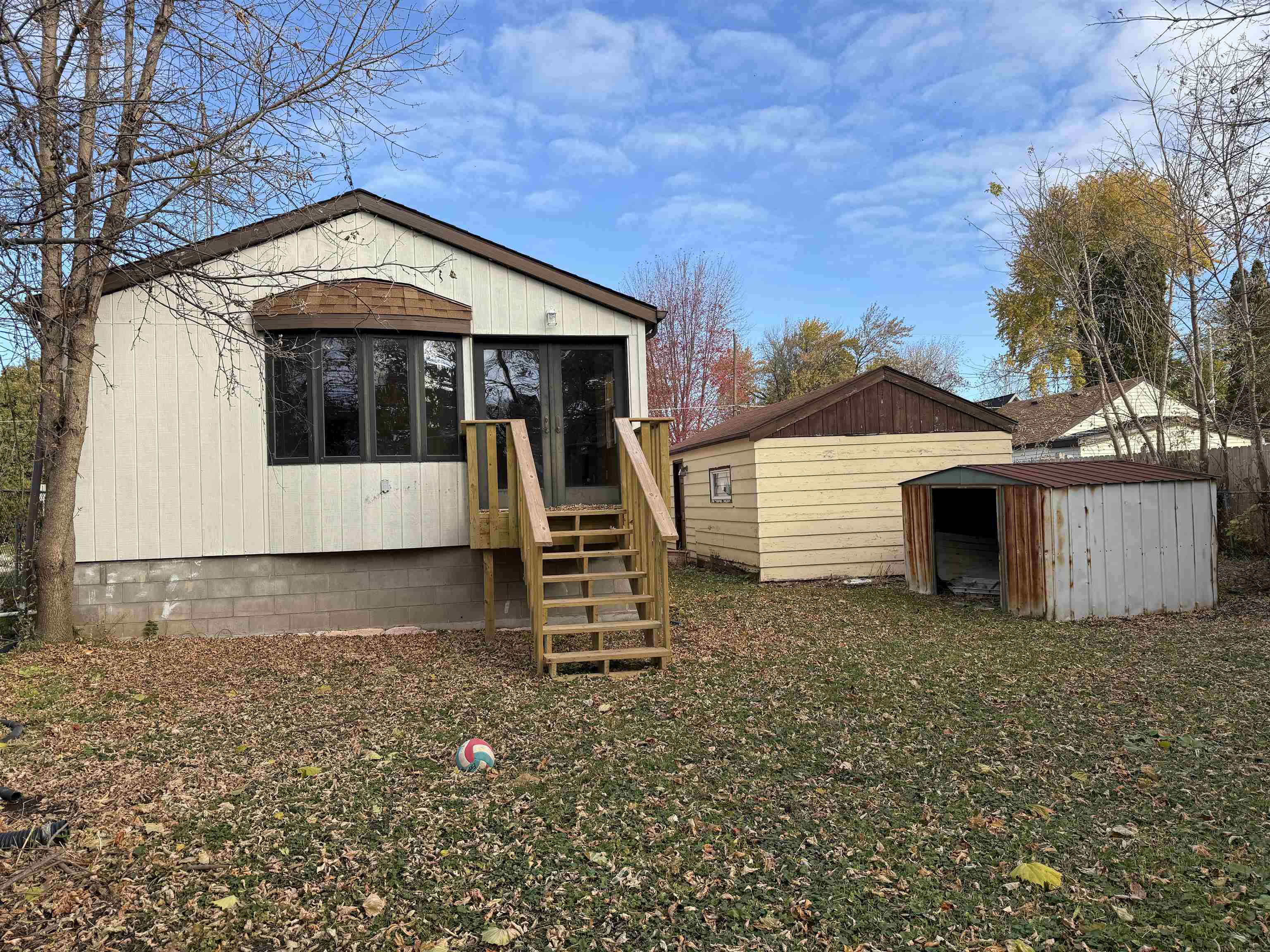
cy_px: 476
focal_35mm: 24
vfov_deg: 56.8
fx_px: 881
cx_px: 635
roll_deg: +1.9
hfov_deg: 71.6
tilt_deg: +1.8
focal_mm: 6.76
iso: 80
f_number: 1.78
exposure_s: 1/2000
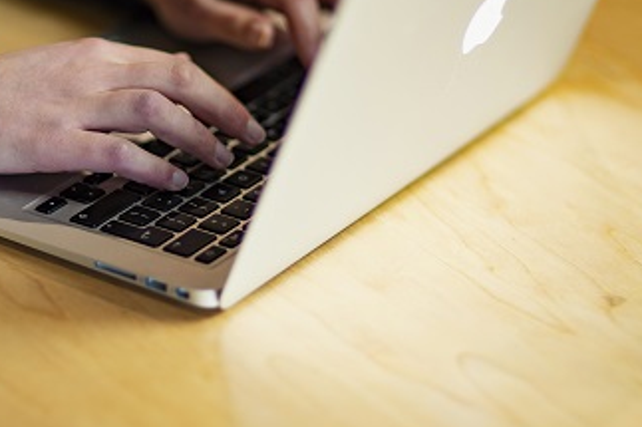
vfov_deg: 8.7
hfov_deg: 13.0
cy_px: 209
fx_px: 2816
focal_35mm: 158
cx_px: 252
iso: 100
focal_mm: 85
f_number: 1.3
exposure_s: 1/200
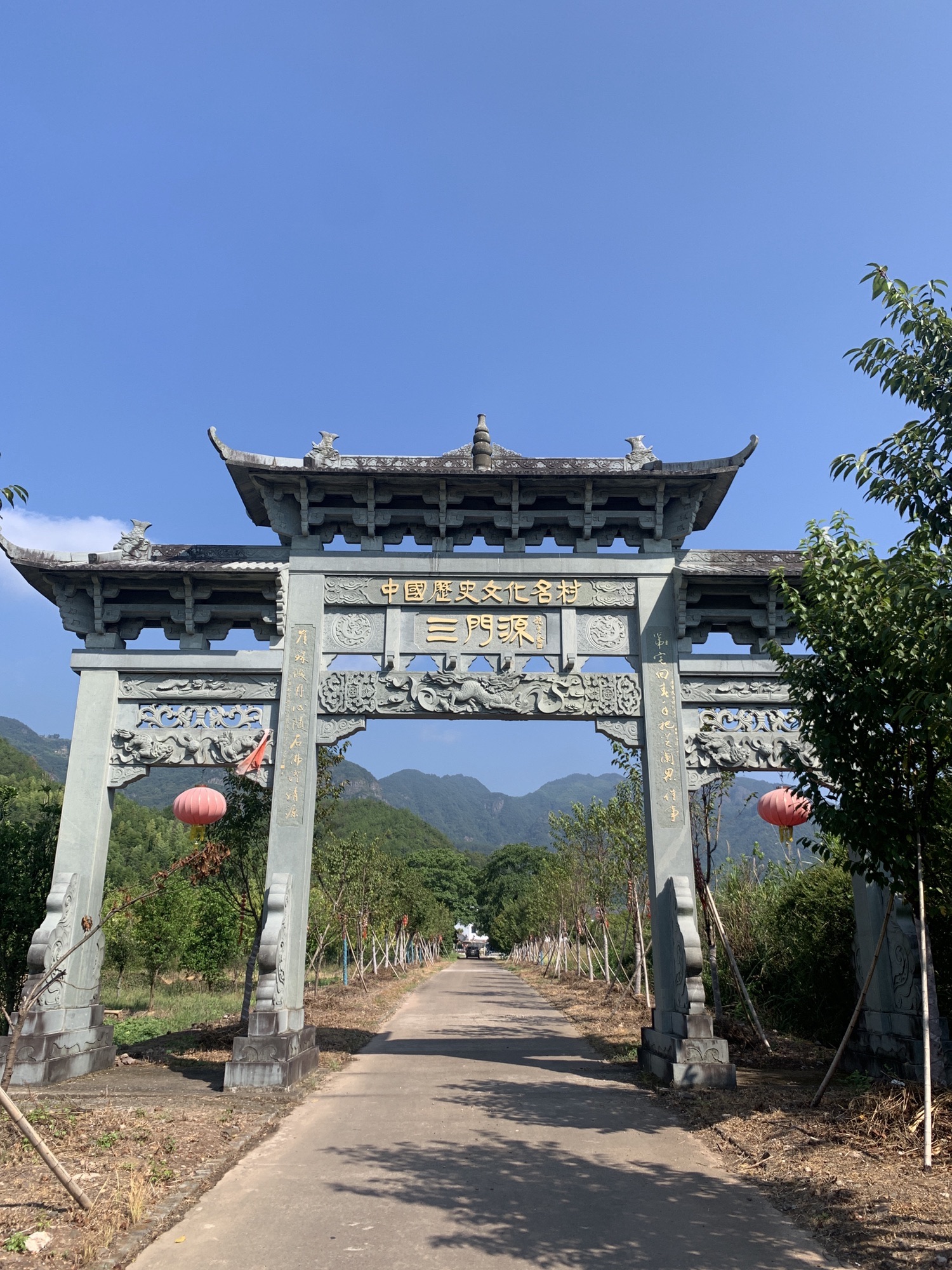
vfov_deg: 67.3
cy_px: 635
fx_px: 953
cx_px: 476
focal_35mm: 26
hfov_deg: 53.1
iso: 25
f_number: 1.8
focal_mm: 4.25
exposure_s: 1/1610
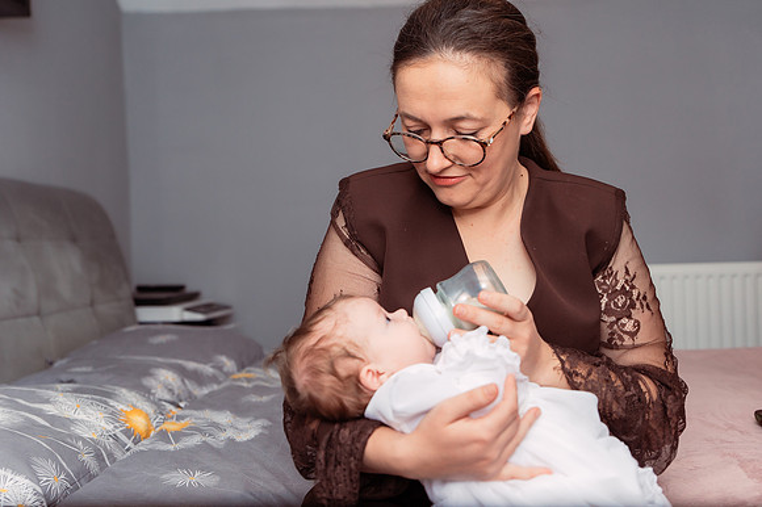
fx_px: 955
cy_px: 235
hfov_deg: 43.5
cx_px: 409
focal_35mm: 45
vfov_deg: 29.7
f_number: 3.5
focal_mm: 42
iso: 500
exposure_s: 1/250
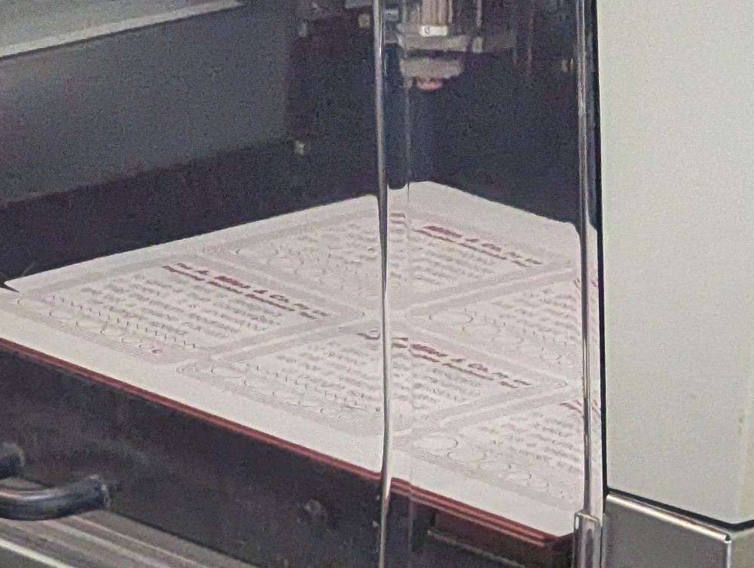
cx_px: 653
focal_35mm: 385
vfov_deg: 3.9
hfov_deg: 5.1
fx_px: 8397
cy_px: 130
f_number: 3.5
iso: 764
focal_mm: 19
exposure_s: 1/154
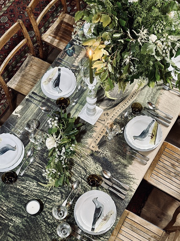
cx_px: 90
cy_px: 120
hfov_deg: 30.3
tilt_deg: -65.8
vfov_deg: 39.7
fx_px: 333
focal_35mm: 48
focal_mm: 6.86
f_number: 1.78
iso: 320
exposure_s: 1/33
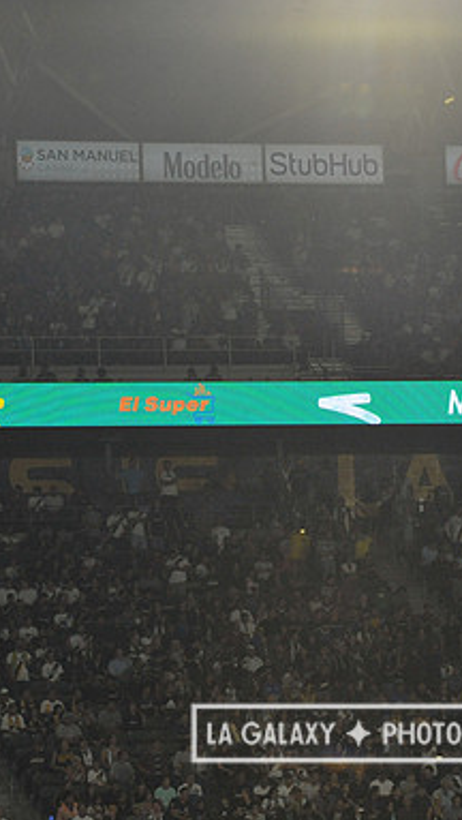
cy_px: 411
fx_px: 4304
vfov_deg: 10.9
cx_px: 342
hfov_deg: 6.1
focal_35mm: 198
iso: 3200
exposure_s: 1/500
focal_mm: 125
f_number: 11
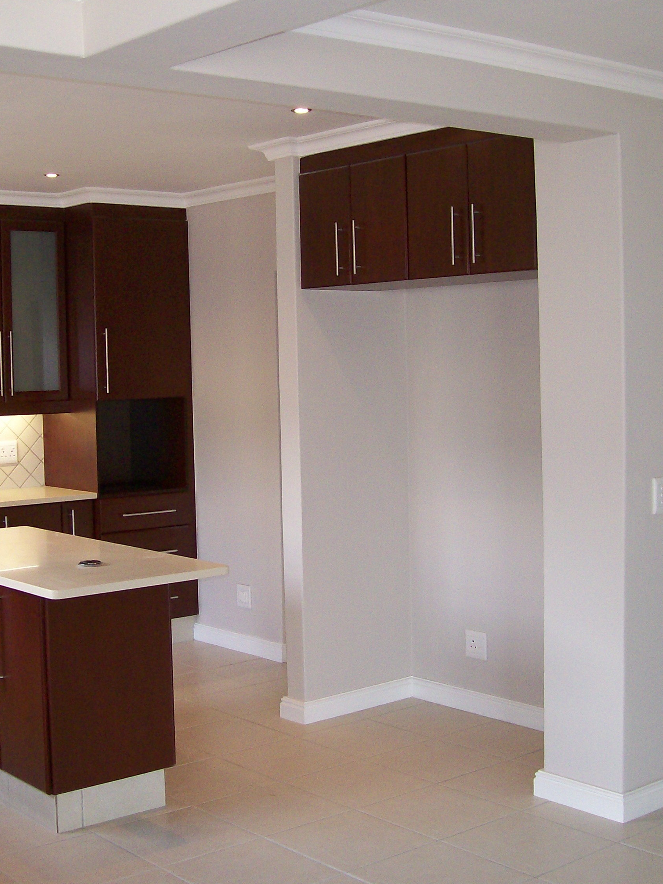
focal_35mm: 49
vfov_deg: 38.9
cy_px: 434
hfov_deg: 29.5
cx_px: 239
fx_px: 1251
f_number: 2.7
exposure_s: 1/64
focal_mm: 6
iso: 140
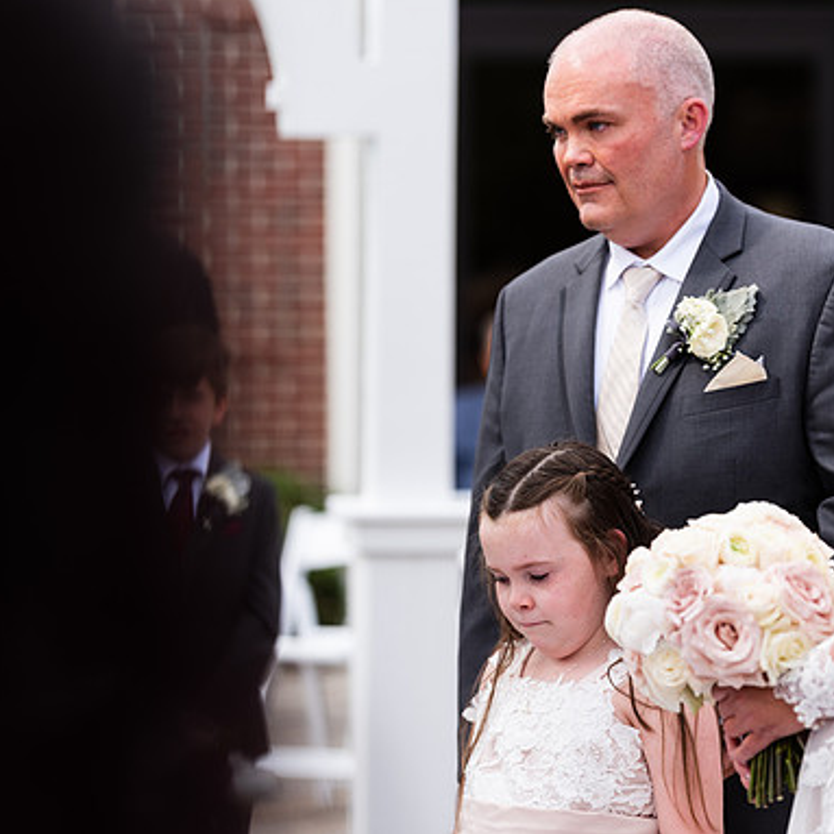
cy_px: 415
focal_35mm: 180
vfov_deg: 9.7
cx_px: 566
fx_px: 4906
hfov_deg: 9.7
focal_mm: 140
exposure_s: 1/640
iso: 64
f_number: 2.8
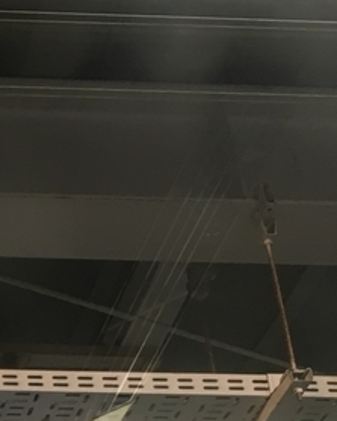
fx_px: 1519
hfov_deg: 11.8
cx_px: -251
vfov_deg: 15.0
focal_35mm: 122
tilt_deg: +26.2
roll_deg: +1.0
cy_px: 562
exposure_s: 1/30
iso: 32
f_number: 2.2
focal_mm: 4.15
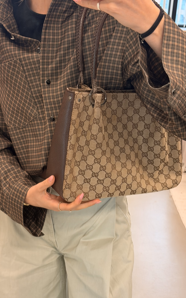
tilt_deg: -28.7
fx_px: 503
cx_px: 105
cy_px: 175
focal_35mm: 62
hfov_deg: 20.9
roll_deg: -4.6
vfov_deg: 32.9
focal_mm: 6.76
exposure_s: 1/50
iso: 125
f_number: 1.78
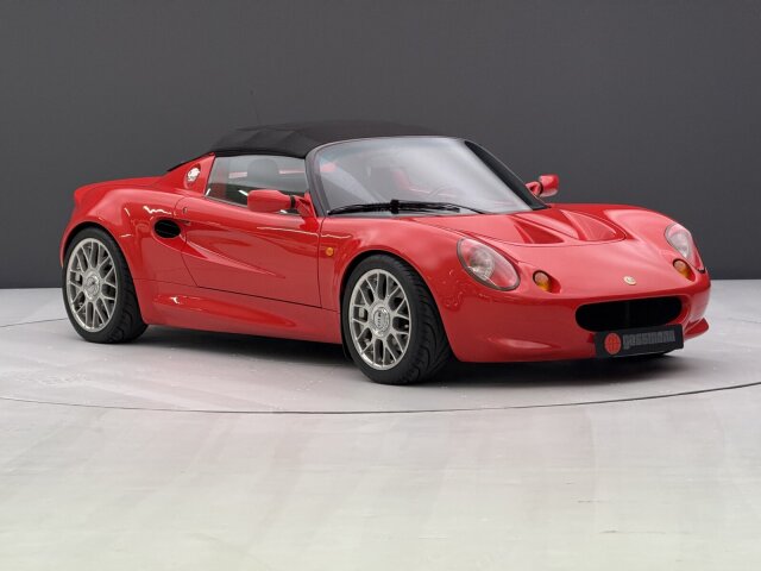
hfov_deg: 16.4
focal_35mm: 120
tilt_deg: -4.3
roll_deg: +0.2
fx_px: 2638
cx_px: 380
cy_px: 286
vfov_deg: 12.3
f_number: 2.8
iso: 250
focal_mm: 15.66
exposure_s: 1/100
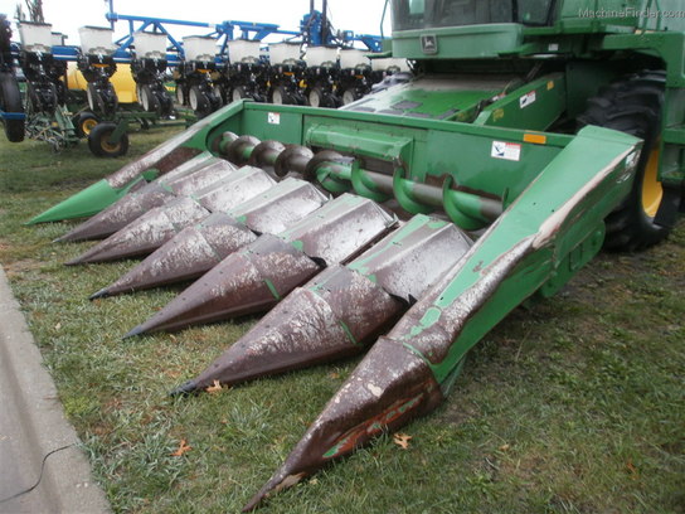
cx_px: 342
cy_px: 257
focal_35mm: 26
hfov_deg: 67.3
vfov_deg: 53.1
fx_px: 515
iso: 100
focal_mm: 4.65
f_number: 2.6
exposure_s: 1/60
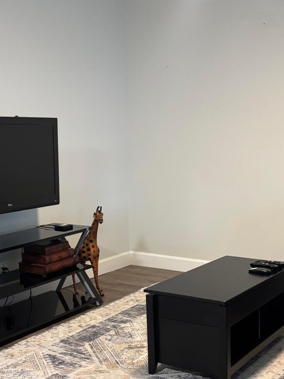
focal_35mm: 53
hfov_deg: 27.5
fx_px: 580
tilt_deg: -10.6
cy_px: 225
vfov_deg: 36.1
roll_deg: +1.7
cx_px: 171
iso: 400
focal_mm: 5.96
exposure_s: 1/60
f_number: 1.6
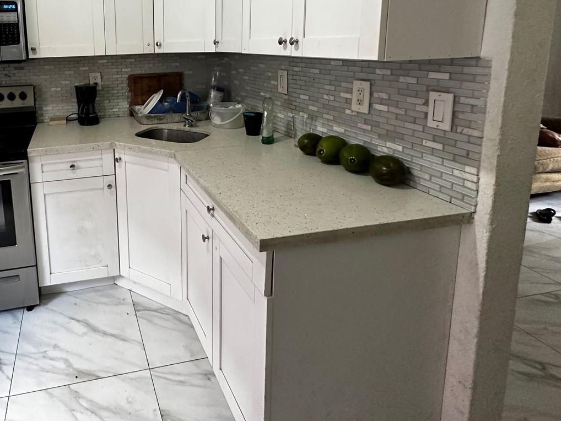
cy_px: 95
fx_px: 357
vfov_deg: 57.4
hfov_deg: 70.3
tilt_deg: -9.3
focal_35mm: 22
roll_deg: +1.5
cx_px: 129
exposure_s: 1/60
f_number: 2.2
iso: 320
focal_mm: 2.22
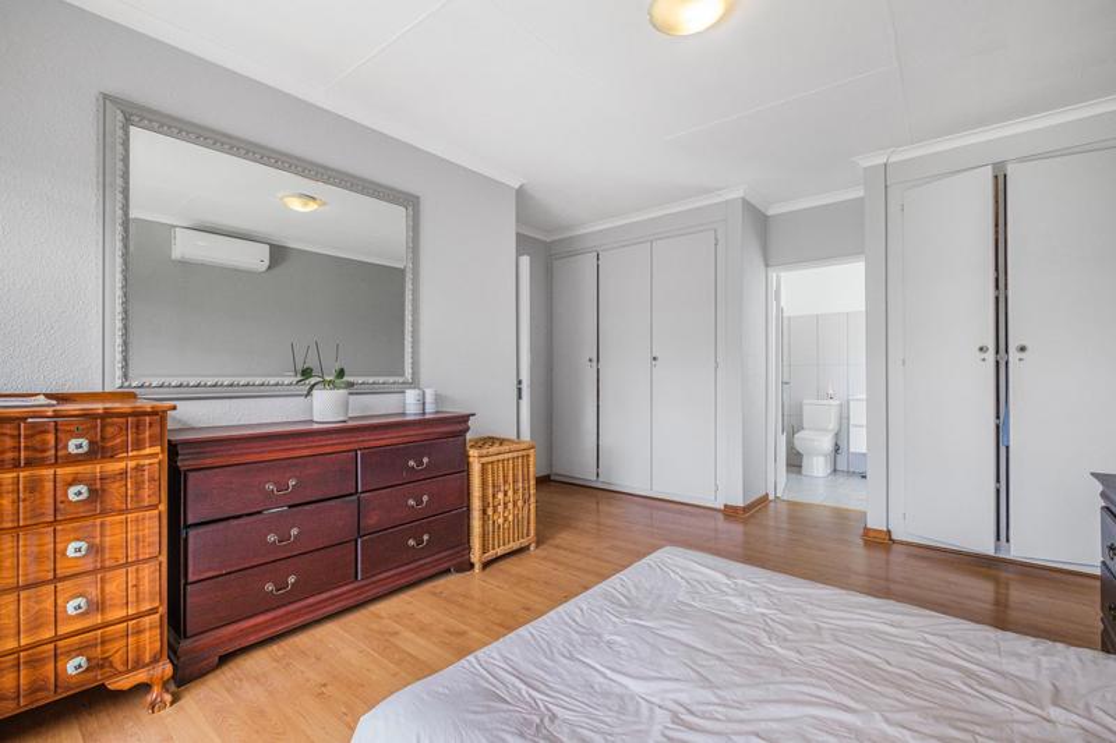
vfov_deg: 77.3
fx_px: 465
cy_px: 372
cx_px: 558
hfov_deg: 100.4
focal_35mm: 15
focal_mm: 10
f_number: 6.4
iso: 800
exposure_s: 1/30
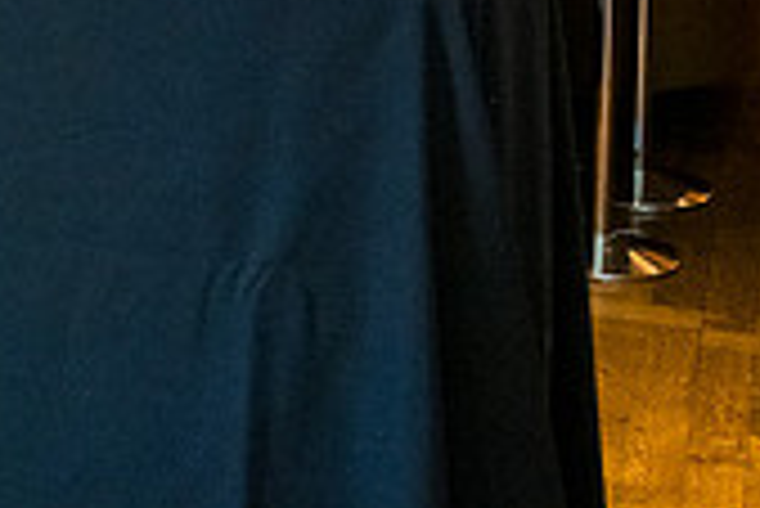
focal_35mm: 96
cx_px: -328
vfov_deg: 14.1
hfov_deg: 19.0
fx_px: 2028
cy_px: 7
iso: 6400
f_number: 4.5
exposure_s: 1/100
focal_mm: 28
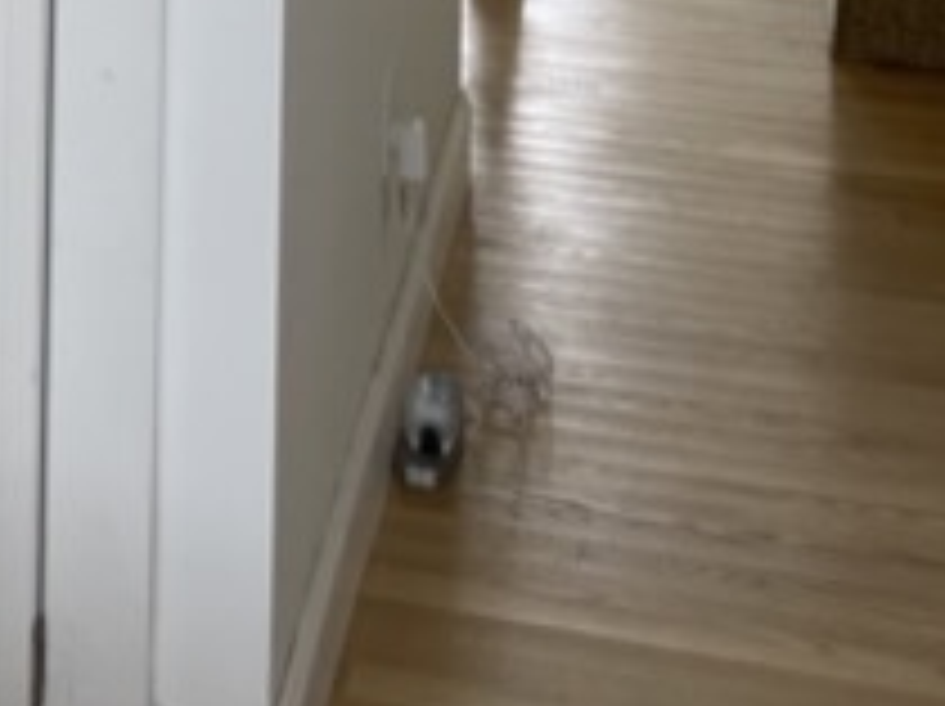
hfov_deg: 13.7
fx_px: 3463
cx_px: -819
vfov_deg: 10.8
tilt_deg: -3.0
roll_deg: -0.3
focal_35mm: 127
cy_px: -614
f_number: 1.6
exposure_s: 1/121
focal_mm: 4.2
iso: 40
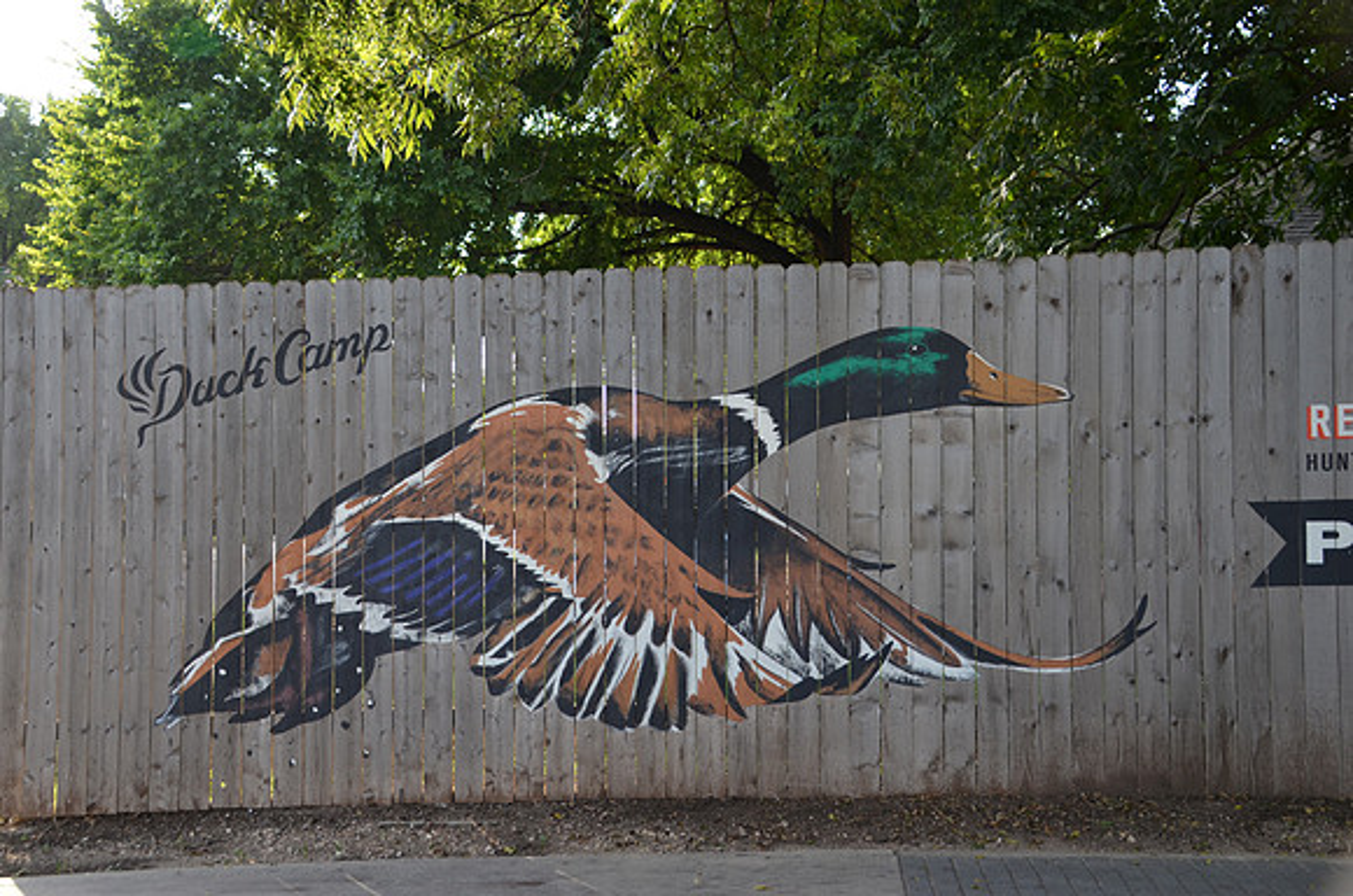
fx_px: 1969
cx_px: 676
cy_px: 448
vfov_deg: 25.6
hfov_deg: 37.9
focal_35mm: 52
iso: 160
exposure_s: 1/125
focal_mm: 35
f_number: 5.6
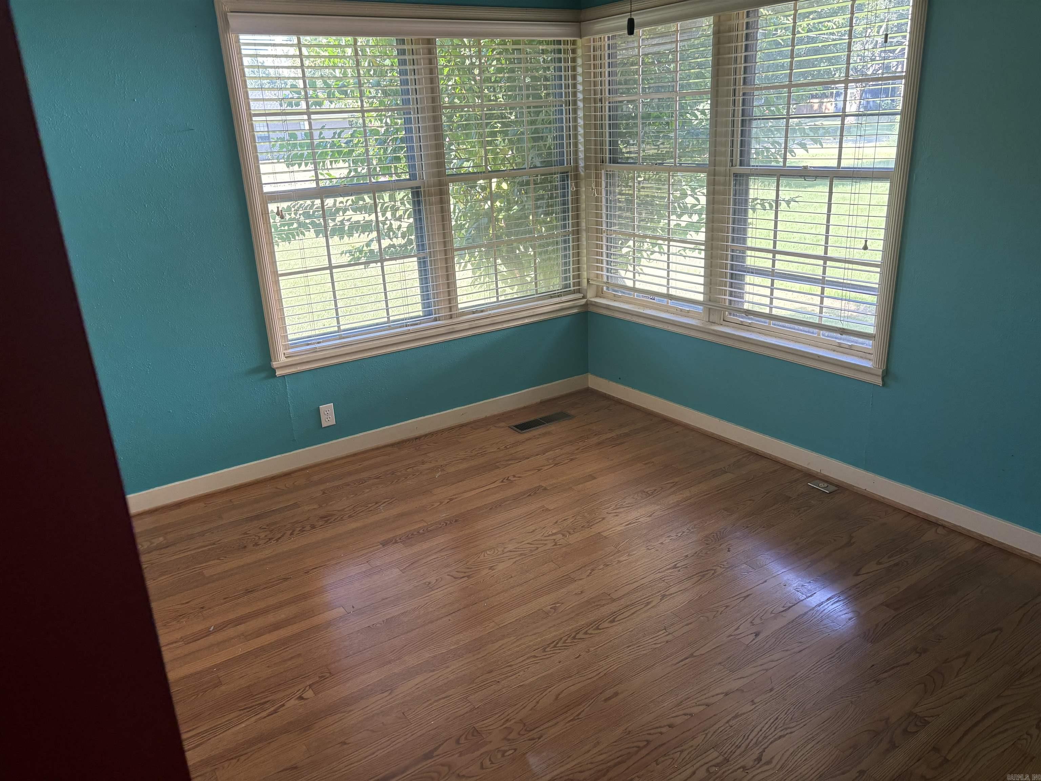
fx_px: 782
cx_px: 520
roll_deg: +2.5
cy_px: 390
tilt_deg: -19.6
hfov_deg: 67.3
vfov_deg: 53.1
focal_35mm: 26
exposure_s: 1/114
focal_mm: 5.96
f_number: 1.6
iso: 125
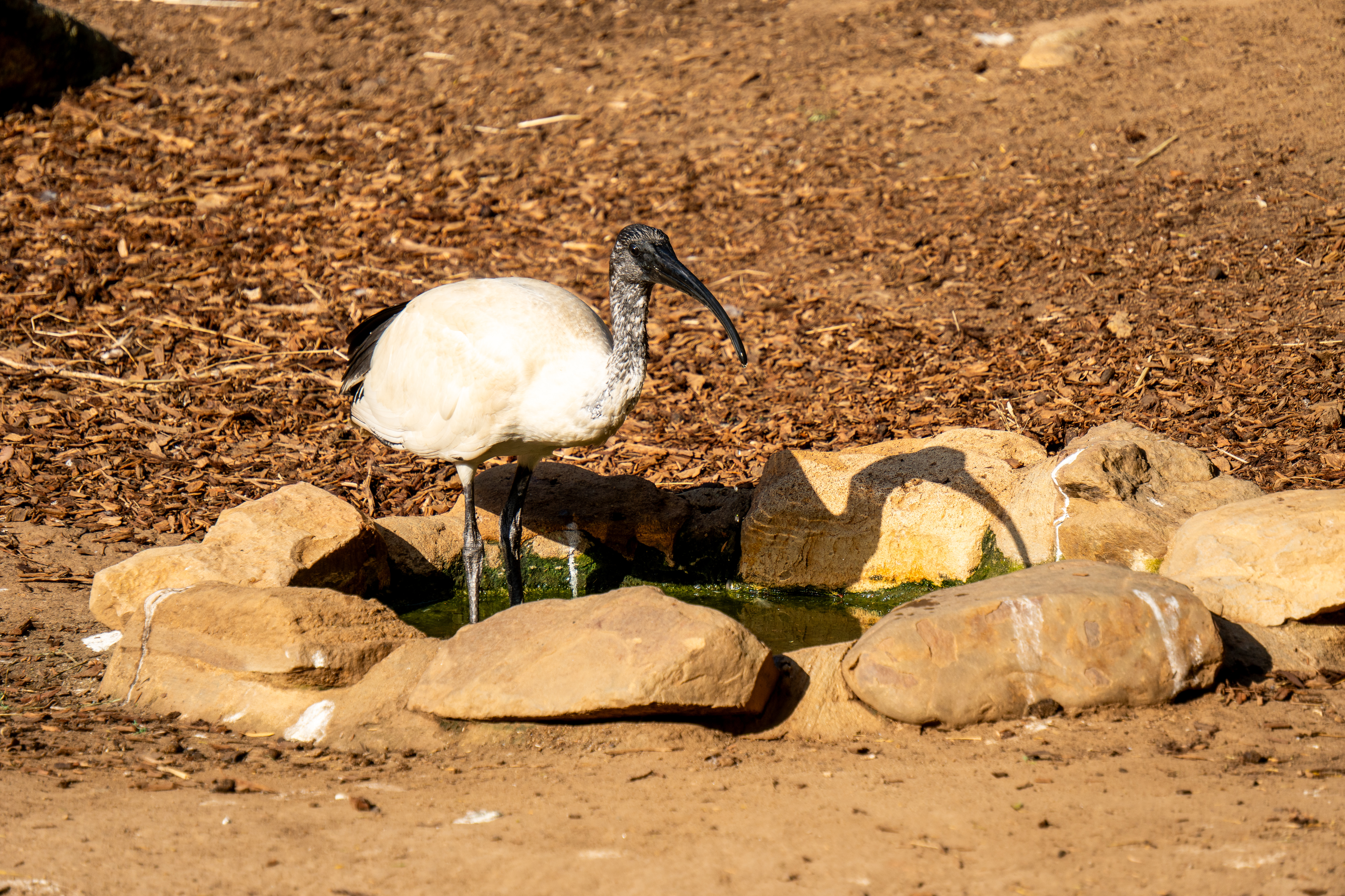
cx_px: 672
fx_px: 9134
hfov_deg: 8.4
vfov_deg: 5.6
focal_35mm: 244
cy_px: 448
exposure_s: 1/400
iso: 100
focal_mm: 163
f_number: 6.3
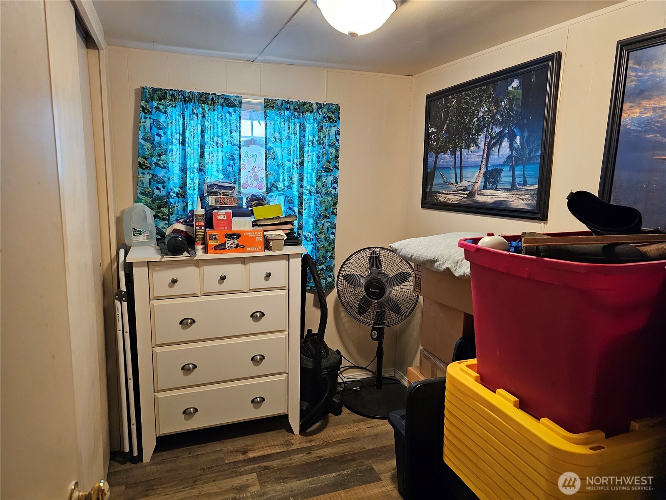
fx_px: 443
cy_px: 250
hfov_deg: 73.9
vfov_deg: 58.9
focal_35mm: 23
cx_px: 333
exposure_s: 1/120
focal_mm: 6.3
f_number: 1.7
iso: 1000
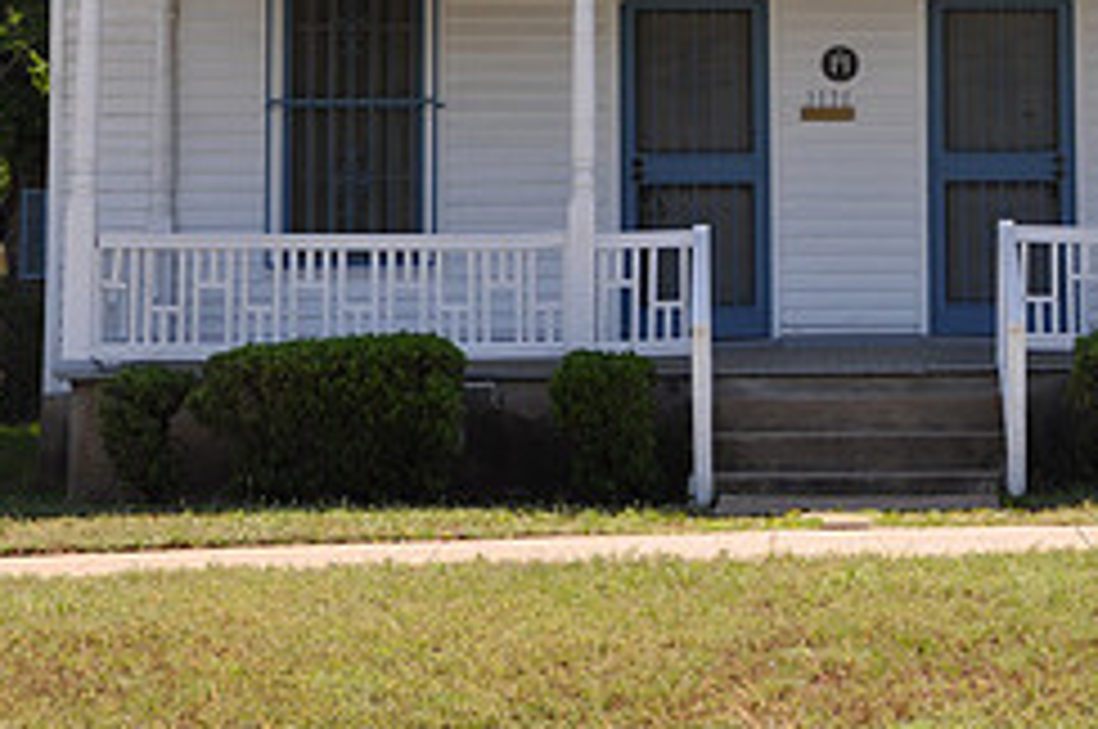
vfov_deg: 13.5
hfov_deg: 20.0
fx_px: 3046
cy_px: 20
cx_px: 1030
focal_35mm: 100
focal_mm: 28
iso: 200
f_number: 7.1
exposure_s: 1/200
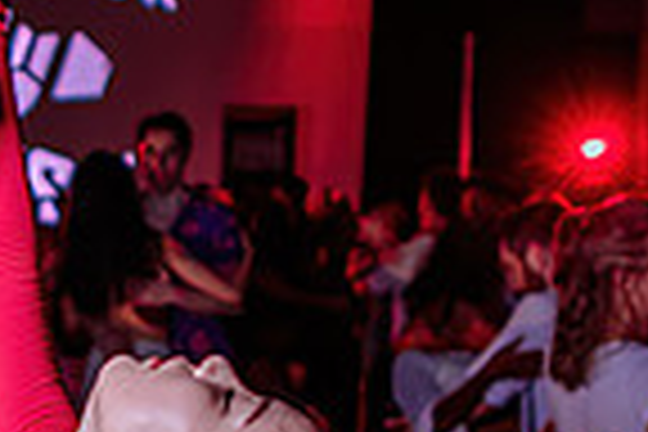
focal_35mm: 114
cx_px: -117
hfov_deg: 17.2
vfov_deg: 11.9
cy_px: 461
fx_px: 2052
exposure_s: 1/100
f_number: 1.8
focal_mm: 24
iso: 800
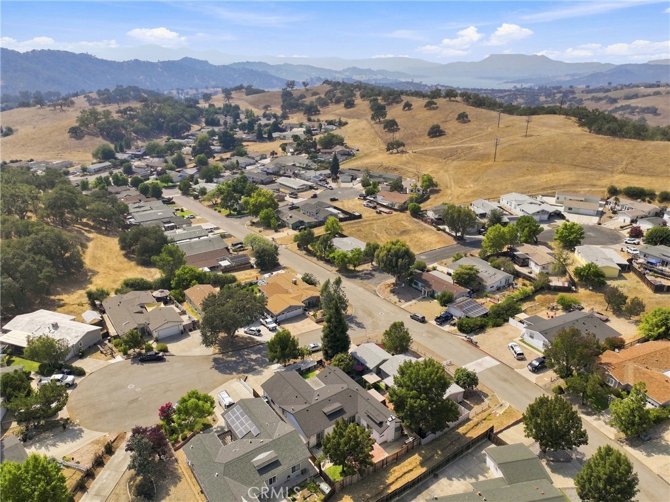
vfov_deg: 56.8
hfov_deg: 71.6
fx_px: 464
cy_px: 251
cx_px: 335
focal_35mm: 24
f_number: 2.8
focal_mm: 12.3
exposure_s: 1/2500
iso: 110
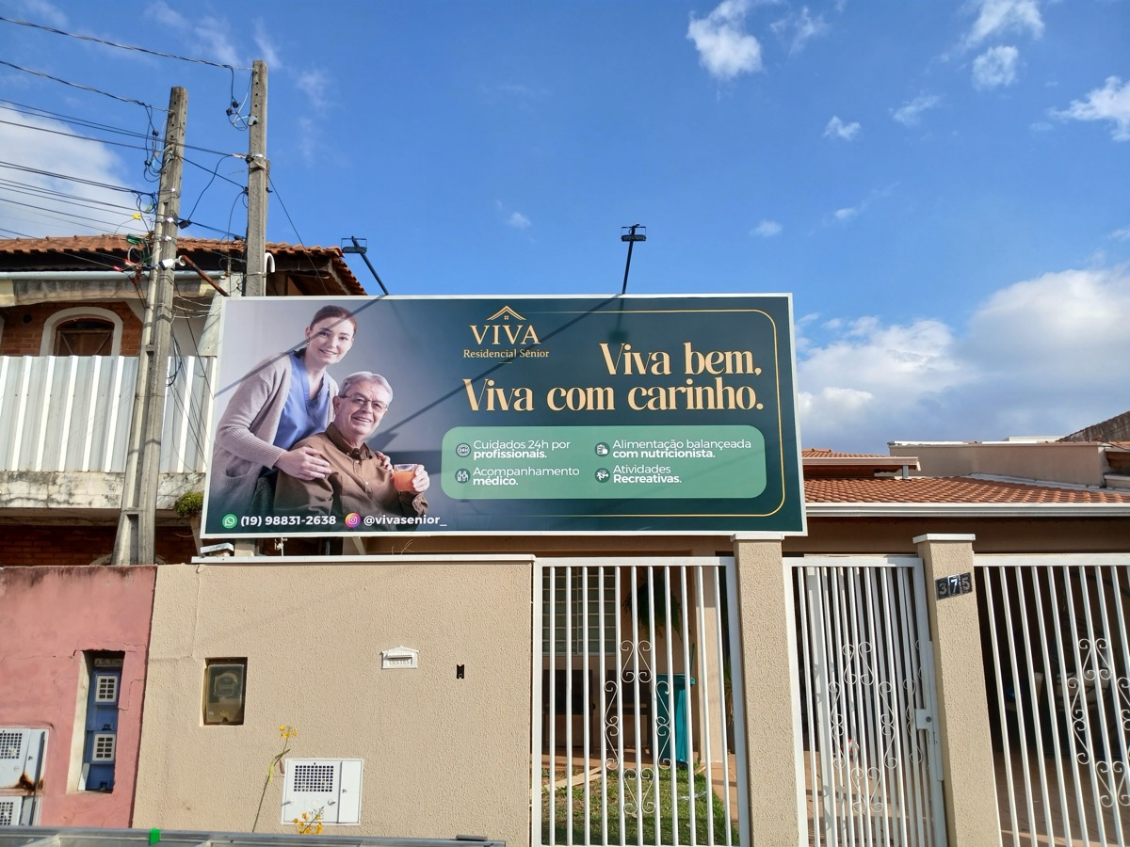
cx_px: 565
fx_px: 849
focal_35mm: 26
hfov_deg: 67.3
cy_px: 424
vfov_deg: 53.1
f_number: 1.8
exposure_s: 1/517
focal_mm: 3.98
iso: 20
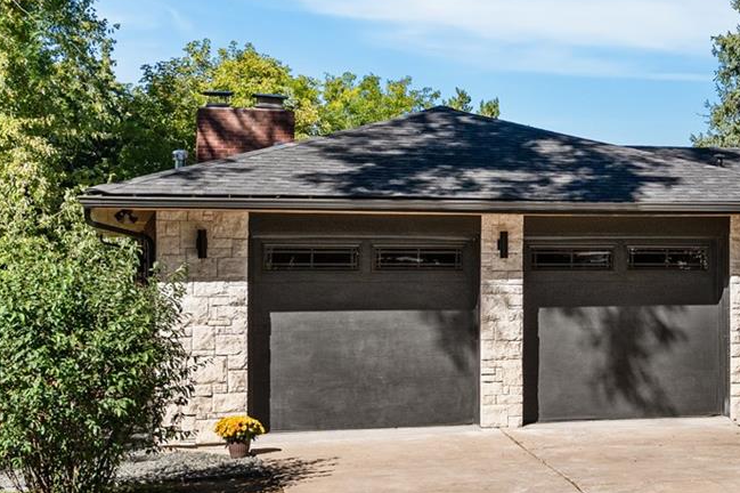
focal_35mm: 74
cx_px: 737
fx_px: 1520
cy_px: 245
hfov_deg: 26.0
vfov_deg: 18.4
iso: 640
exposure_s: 1/500
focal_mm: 30
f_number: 8
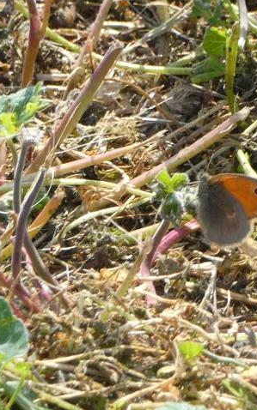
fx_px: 6104
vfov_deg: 3.9
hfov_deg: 2.4
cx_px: 238
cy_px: 205
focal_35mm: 545
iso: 100
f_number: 5.6
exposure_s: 1/80
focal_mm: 68.8
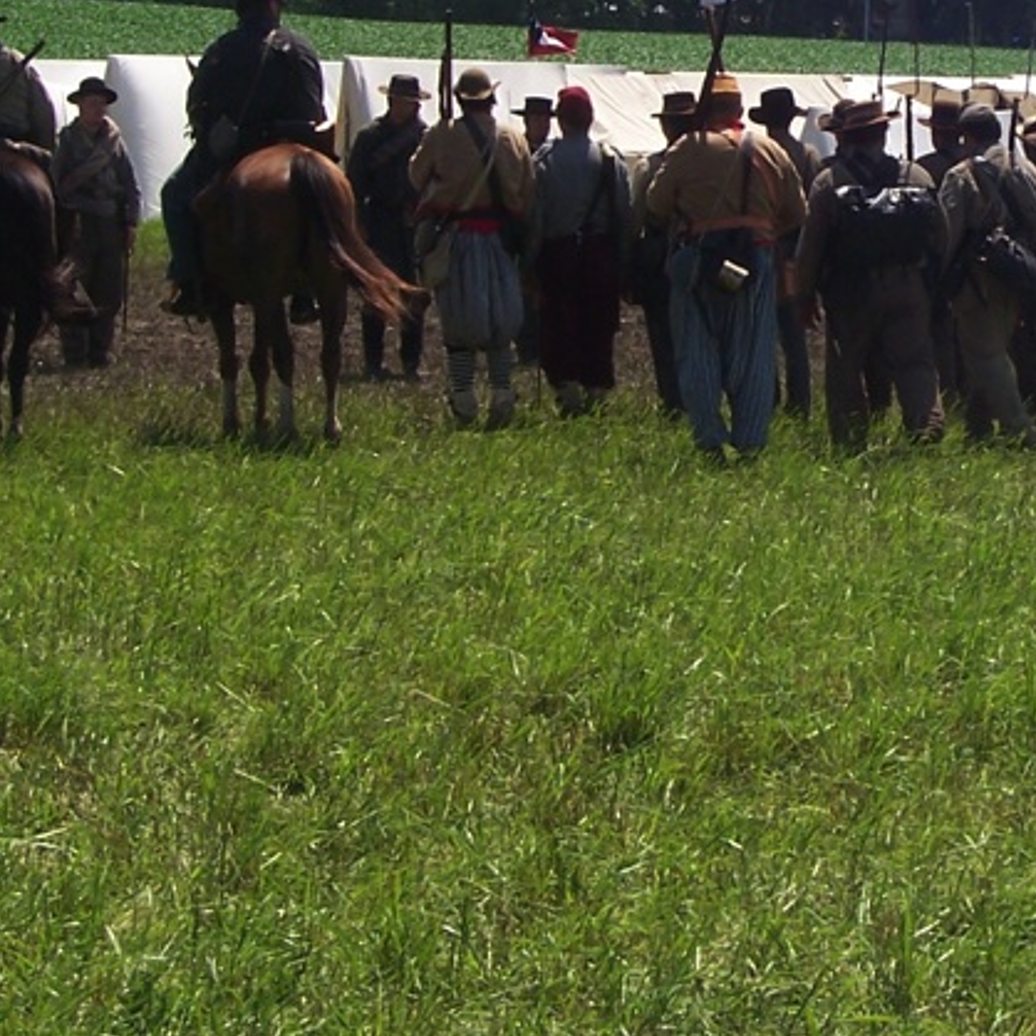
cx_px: 1061
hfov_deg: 12.1
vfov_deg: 12.1
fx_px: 4842
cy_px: 99
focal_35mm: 143
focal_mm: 10.8
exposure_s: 1/350
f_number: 6.7
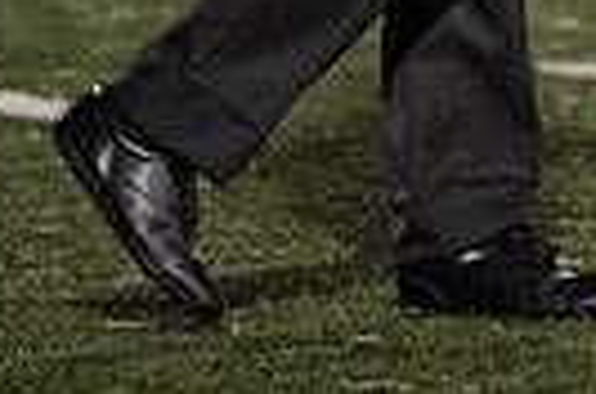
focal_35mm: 1100
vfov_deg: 1.2
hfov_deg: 1.9
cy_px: -671
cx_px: 820
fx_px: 18168
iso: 4000
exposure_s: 1/640
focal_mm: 200
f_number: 2.8
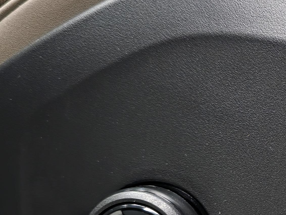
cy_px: 194
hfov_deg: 26.8
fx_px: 537
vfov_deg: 22.1
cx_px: 331
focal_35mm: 65
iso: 1600
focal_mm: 6.3
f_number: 1.7
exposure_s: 1/20
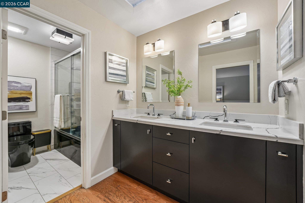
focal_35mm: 14
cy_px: 102
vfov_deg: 81.2
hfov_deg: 104.3
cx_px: 152
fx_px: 119
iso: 640
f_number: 8
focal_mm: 14
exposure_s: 1/15
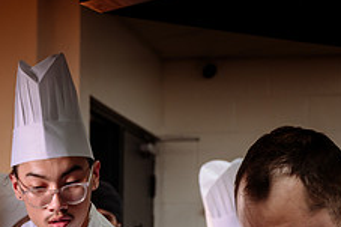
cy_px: 308
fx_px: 1354
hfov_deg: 14.3
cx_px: 87
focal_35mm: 143
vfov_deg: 9.4
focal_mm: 48
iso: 100
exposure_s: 1/60
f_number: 4
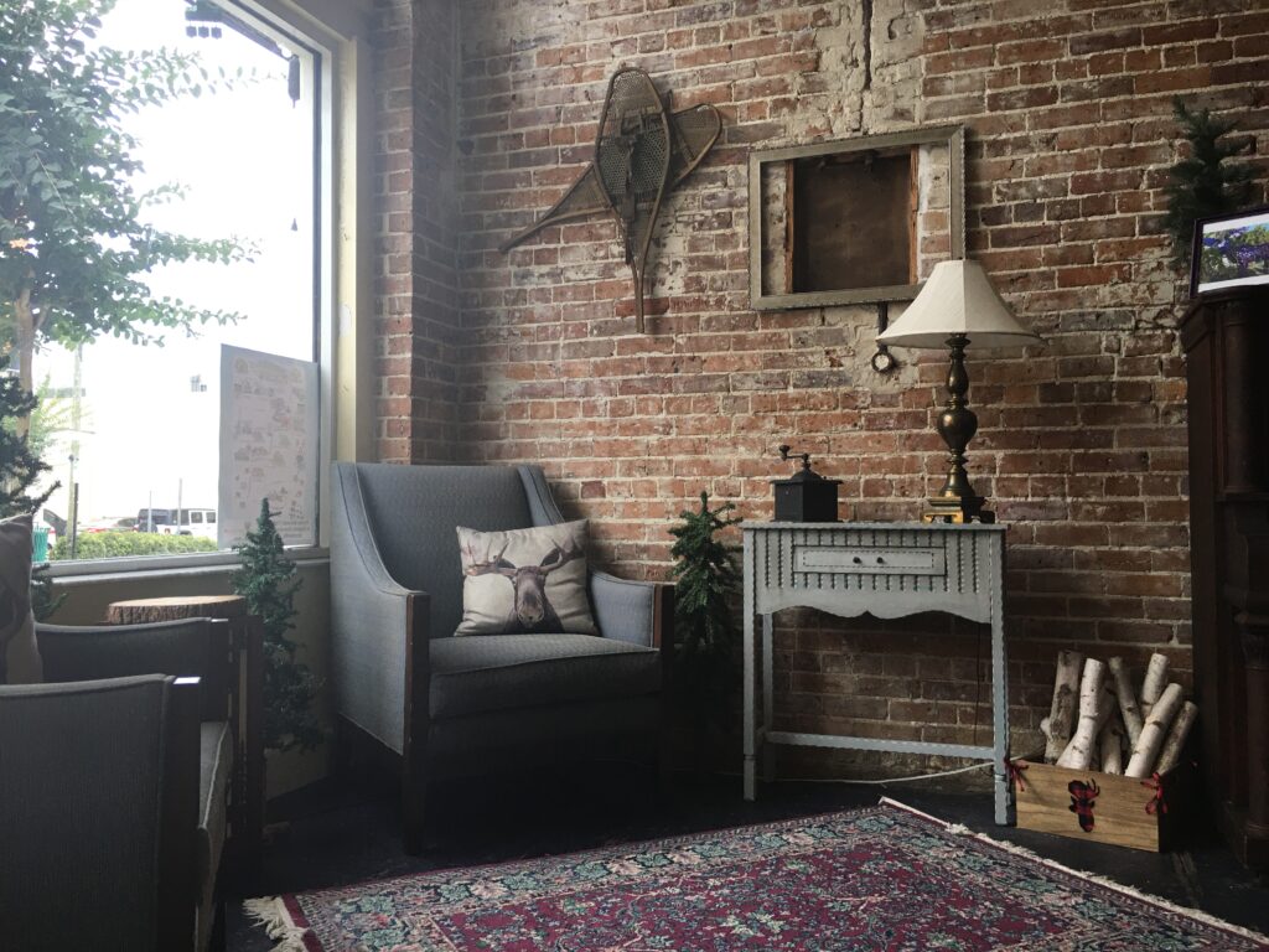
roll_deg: +0.6
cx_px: 634
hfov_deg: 61.7
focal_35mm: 29
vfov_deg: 48.2
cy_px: 476
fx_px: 1063
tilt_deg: +2.6
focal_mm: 4.15
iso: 25
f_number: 2.2
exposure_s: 1/30
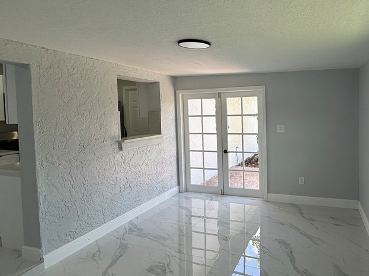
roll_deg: +0.9
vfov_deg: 58.7
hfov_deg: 71.7
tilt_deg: -0.6
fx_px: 245
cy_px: 120
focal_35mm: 23
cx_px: 246
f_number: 2.2
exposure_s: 1/146
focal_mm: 2.22
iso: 50
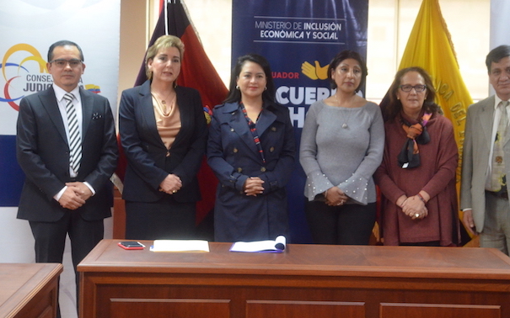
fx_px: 1348
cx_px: 294
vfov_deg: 13.5
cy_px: 135
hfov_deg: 21.4
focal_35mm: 97
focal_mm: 48
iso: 2500
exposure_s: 1/30
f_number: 4.8
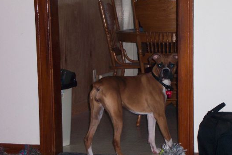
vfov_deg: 14.1
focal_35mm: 97
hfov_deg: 21.0
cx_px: 129
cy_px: 91
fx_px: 626
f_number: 4
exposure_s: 1/60
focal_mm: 16.4
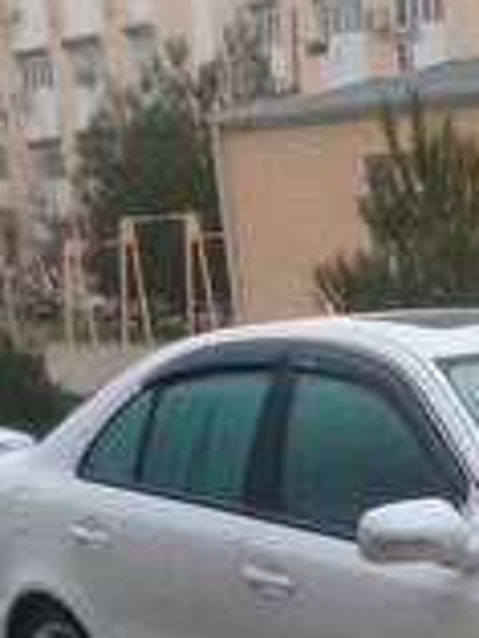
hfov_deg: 14.3
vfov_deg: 18.7
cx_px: 686
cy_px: 809
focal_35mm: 98
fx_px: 1806
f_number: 2.2
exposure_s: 1/33
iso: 80
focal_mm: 3.3
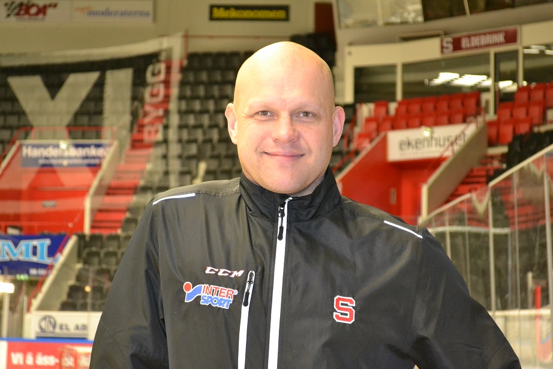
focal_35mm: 82
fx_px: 1267
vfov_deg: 16.6
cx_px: 276
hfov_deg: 24.6
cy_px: 184
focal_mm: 55
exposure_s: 1/60
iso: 2800
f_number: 5.6
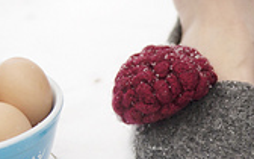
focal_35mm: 186
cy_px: 137
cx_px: 259
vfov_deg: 7.0
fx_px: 1288
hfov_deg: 11.2
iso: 500
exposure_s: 1/4000
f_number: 2.8
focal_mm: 48
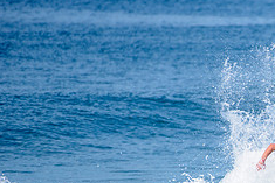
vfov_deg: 1.1
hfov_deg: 1.7
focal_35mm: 1234
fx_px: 9432
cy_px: 192
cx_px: 326
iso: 160
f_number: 5.6
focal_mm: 500
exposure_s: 1/2000
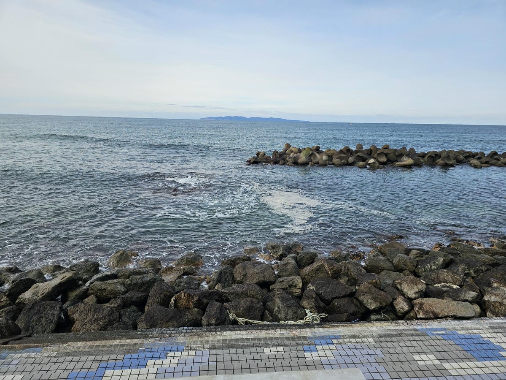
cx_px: 253
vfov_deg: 58.9
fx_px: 336
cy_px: 190
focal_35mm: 23
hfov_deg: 73.9
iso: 10
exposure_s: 1/864
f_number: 1.7
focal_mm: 6.3
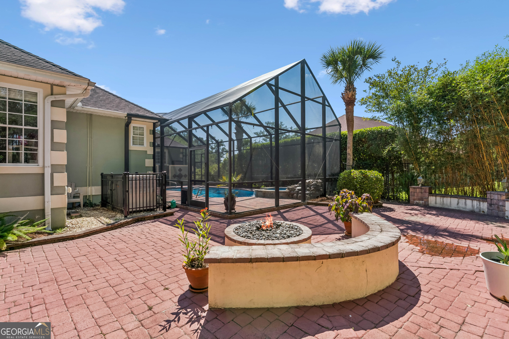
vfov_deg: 67.4
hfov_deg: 90.0
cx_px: 254
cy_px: 170
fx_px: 255
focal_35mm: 18
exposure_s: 1/500
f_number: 8
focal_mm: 18
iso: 250
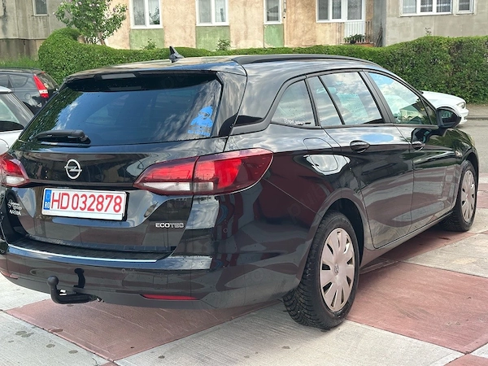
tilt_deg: -10.8
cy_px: 183
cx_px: 244
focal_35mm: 48
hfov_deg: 39.7
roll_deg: +2.2
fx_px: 677
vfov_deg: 30.3
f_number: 1.78
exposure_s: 1/270
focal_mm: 6.86
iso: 64
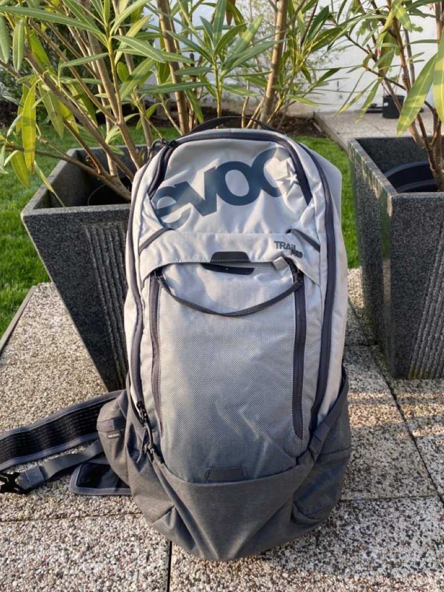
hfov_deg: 45.4
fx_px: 530
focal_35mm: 31
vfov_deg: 58.4
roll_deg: +0.6
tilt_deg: -28.9
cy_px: 301
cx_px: 236
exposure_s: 1/315
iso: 32
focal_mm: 4.25
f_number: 1.8
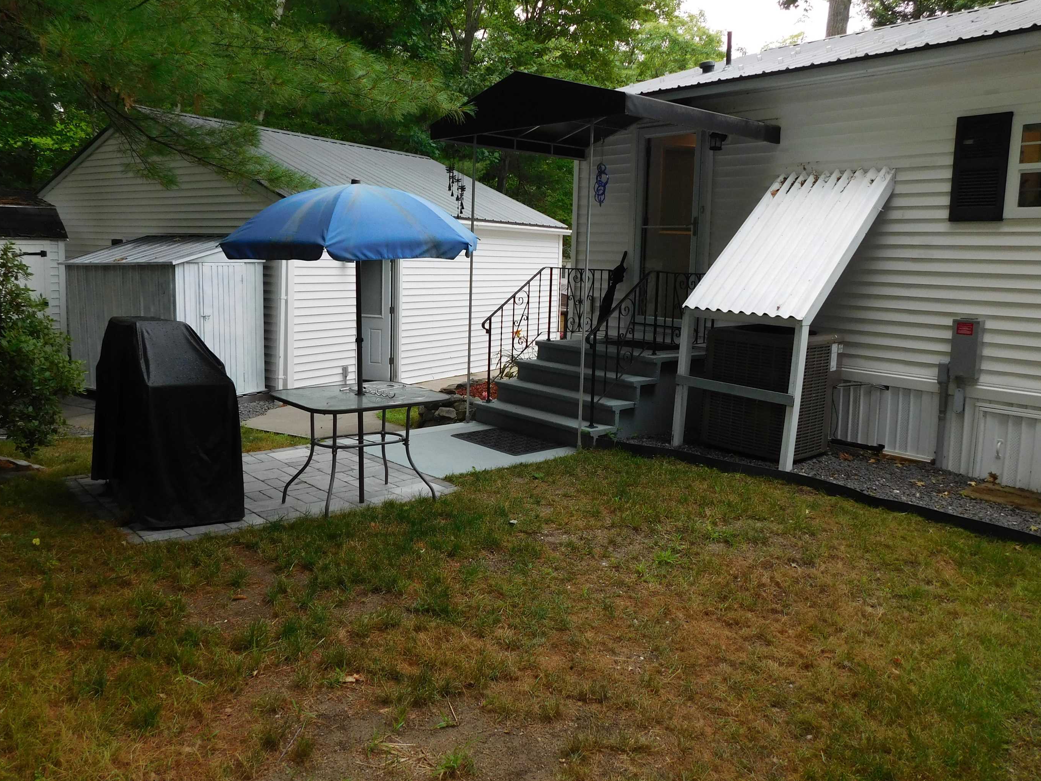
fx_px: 812
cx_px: 483
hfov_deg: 65.2
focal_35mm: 27
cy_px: 346
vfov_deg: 51.2
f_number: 3
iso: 125
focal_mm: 4.1
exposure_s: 1/125
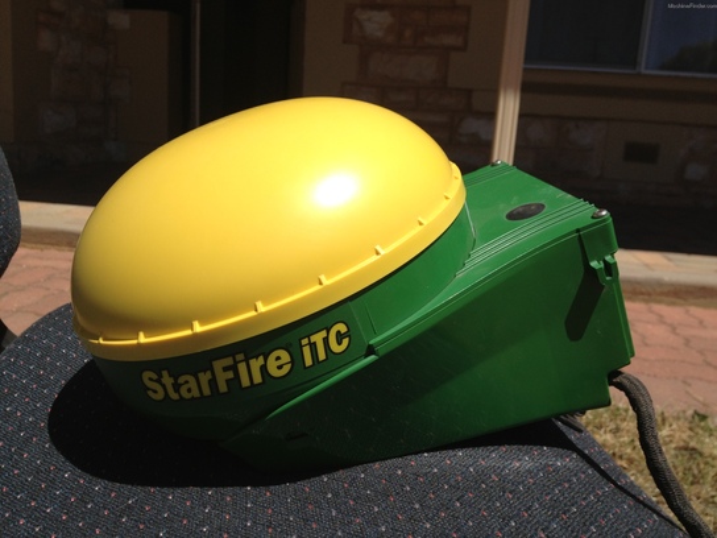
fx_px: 725
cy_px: 269
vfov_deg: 40.7
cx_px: 358
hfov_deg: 52.6
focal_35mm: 35
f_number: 2.4
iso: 50
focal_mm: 4.28
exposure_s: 1/2513
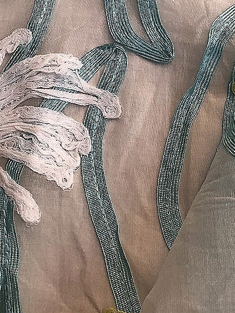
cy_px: 5
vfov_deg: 28.9
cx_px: 232
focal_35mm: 63
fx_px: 570
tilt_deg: -69.4
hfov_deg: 22.4
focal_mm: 3.99
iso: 25
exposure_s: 1/30
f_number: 1.8
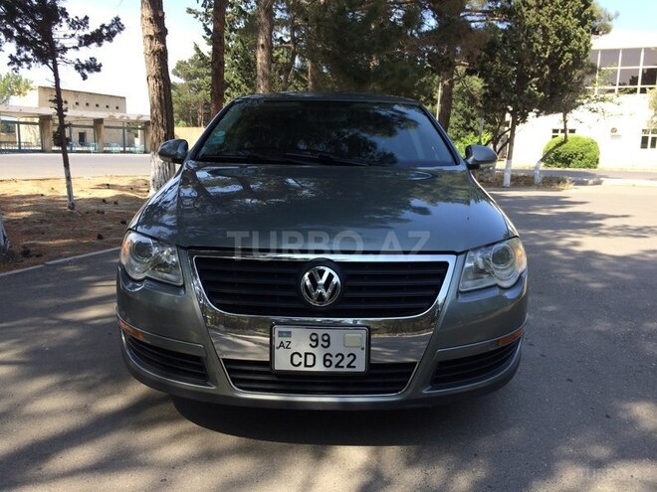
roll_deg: -0.8
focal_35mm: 29
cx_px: 328
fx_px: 550
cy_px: 246
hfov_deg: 61.7
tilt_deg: -9.5
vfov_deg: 48.2
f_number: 2.2
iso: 32
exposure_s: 1/662
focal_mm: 4.15
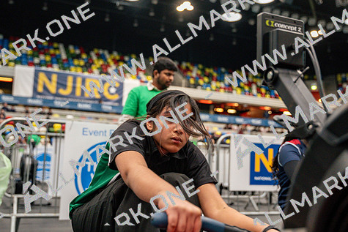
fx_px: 406
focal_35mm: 42
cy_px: 100
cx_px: 171
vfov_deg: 31.9
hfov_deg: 46.4
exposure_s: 1/200
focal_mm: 34.4
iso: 2000
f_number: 2.8
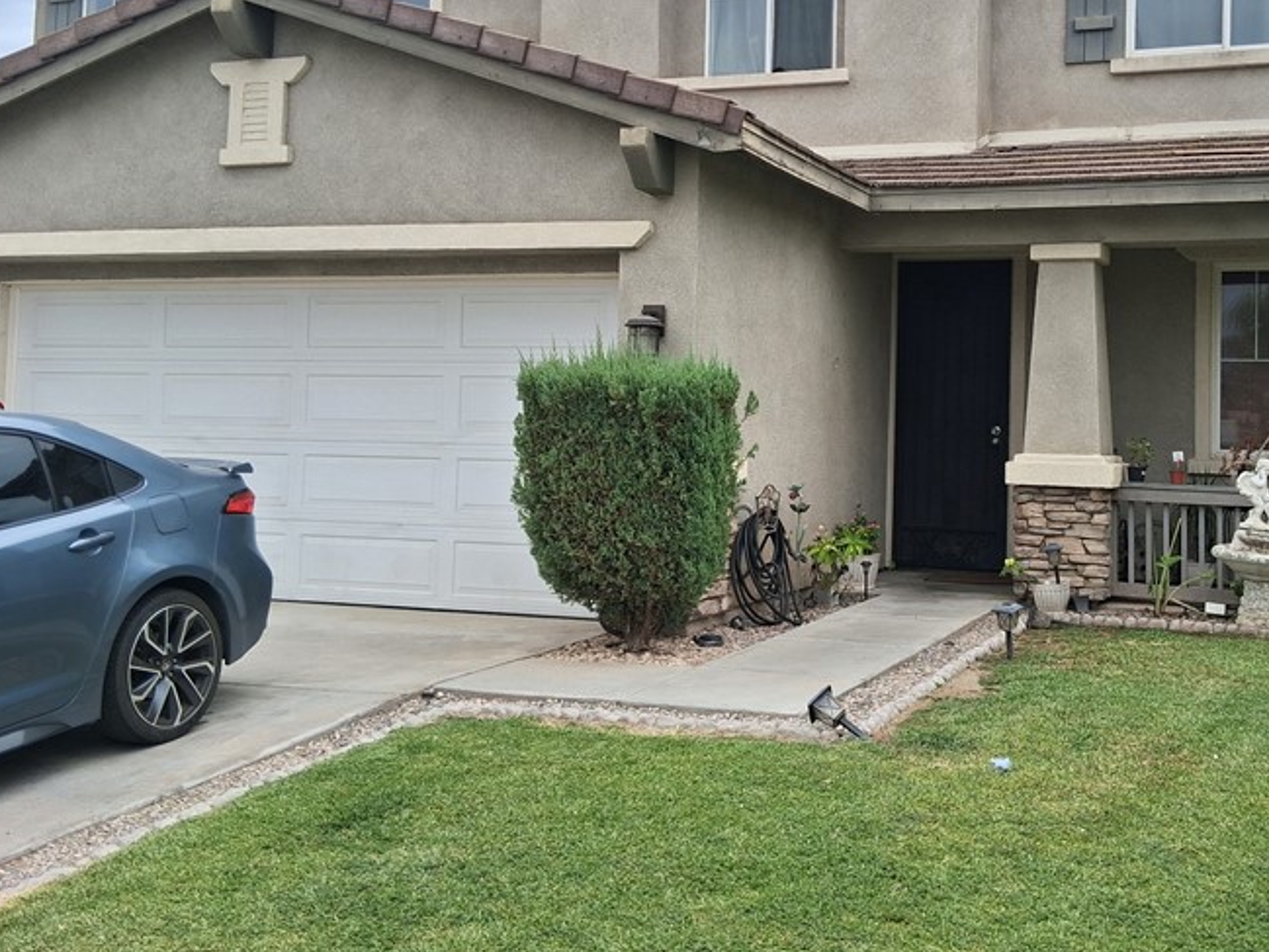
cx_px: 851
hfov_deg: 45.1
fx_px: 1503
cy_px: 360
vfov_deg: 35.0
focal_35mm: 41
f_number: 1.8
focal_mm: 3.98
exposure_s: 1/525
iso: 25
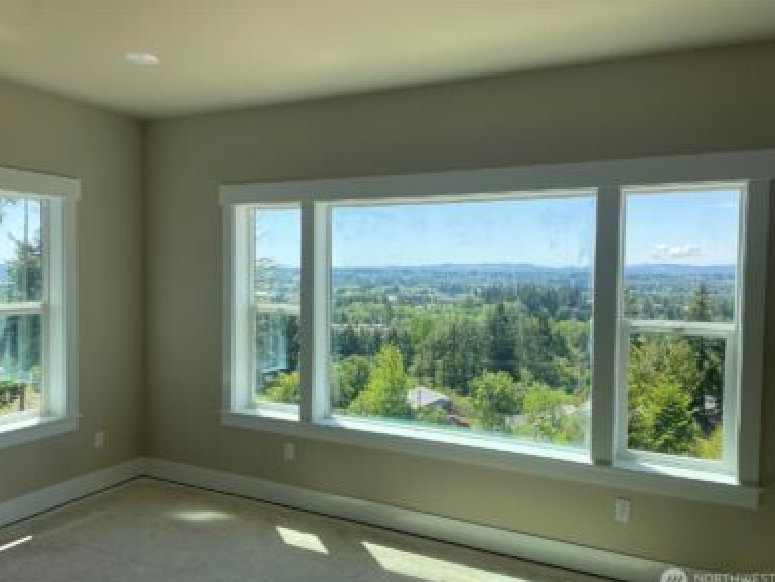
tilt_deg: -2.1
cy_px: 300
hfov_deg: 65.3
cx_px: 389
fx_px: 605
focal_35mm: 27
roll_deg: -0.2
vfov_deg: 51.4
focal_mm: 4.2
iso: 32
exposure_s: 1/1159
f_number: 1.6
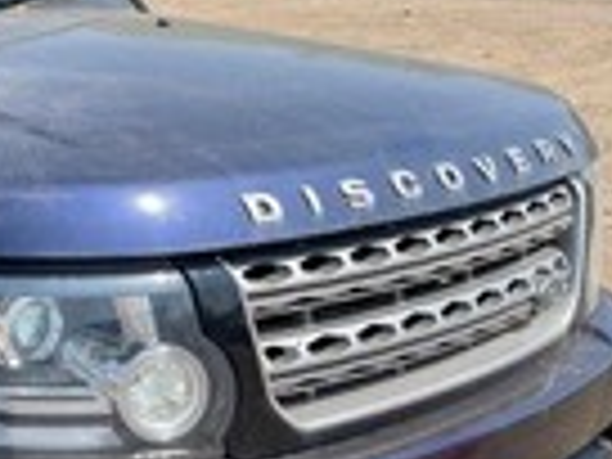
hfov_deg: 25.7
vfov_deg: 21.9
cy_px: 266
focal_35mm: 67
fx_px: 1185
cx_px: -140
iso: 32
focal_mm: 4.2
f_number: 1.6
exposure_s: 1/1770
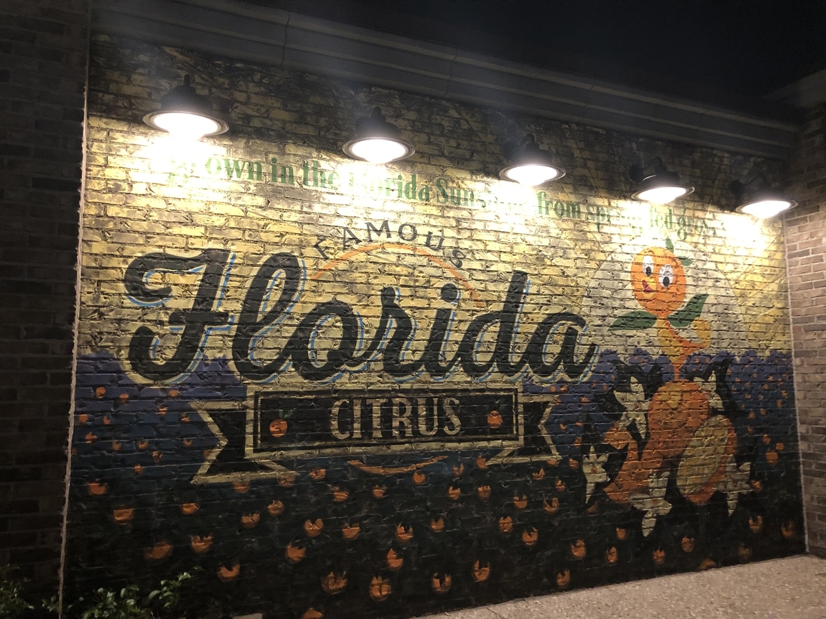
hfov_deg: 63.4
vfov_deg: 49.7
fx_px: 668
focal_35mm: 28
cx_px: 413
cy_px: 310
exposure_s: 1/9
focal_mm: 3.99
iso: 100
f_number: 1.8
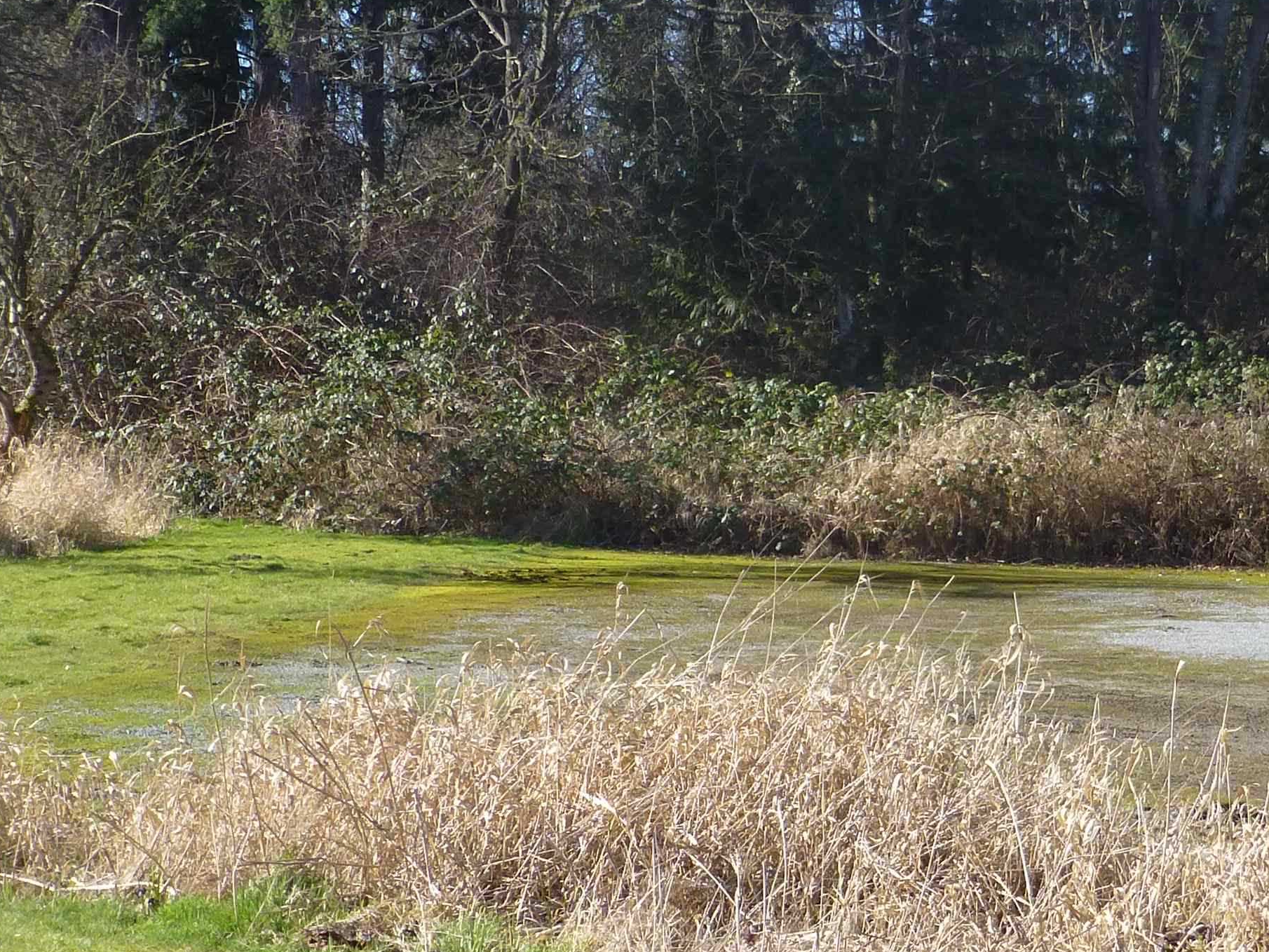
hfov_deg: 18.6
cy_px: 588
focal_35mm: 105
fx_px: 3850
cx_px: 989
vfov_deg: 14.1
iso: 100
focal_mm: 7.9
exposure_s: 1/400
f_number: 4.1
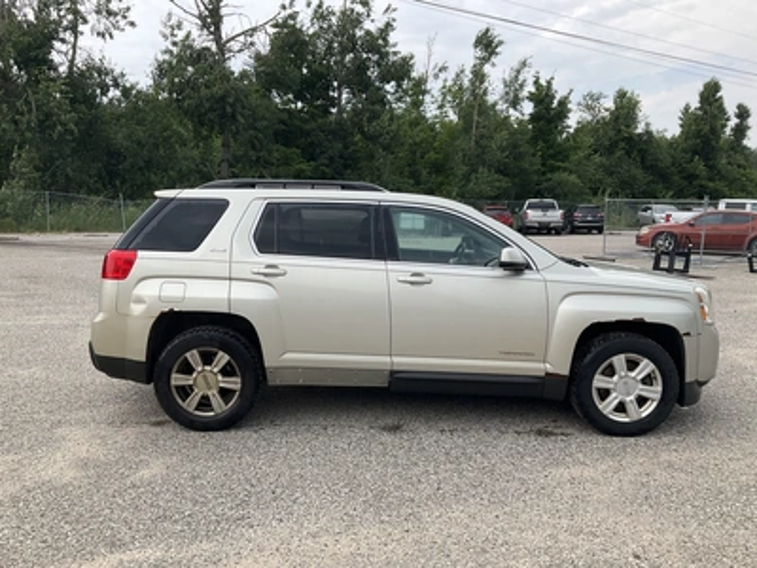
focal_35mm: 29
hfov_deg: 61.7
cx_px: 378
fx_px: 634
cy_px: 284
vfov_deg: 48.2
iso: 25
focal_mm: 3
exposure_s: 1/683
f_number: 1.8
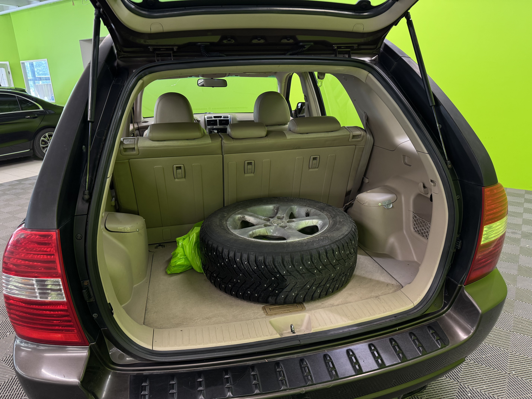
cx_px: 266
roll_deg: +1.5
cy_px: 200
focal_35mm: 24
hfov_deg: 71.6
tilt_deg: -18.6
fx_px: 369
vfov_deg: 56.8
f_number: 1.78
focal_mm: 6.76
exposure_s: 1/50
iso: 160
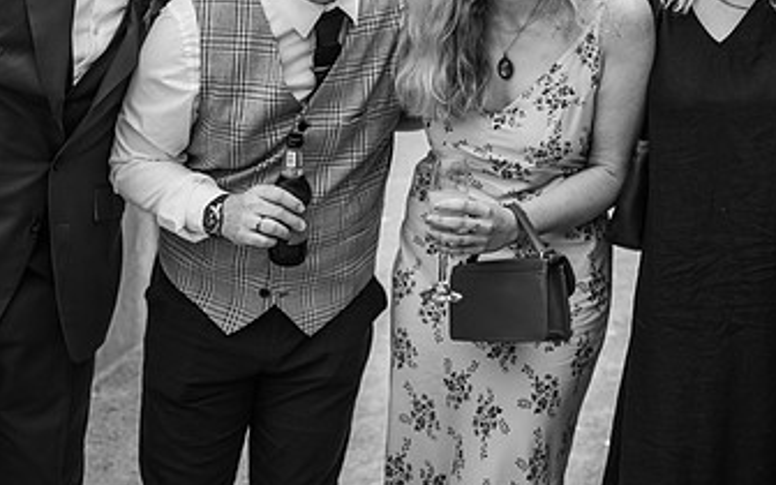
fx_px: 1523
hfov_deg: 28.4
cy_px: 62
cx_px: 536
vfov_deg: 17.9
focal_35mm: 72
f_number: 3.5
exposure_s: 1/400
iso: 100
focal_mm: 41
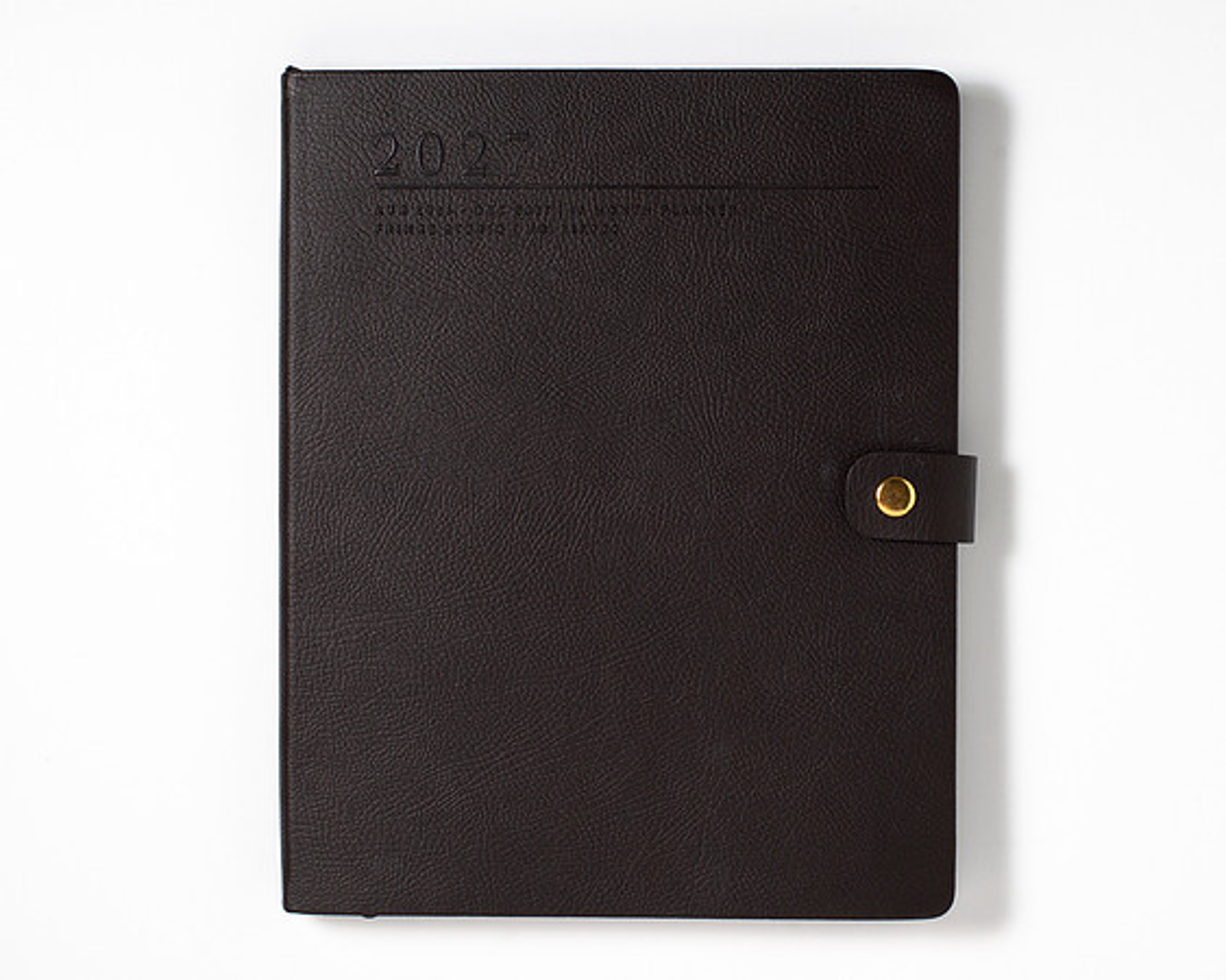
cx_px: 699
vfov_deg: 21.8
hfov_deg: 27.0
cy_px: 508
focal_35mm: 70
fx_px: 2550
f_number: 9
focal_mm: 50
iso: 200
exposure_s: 1/200
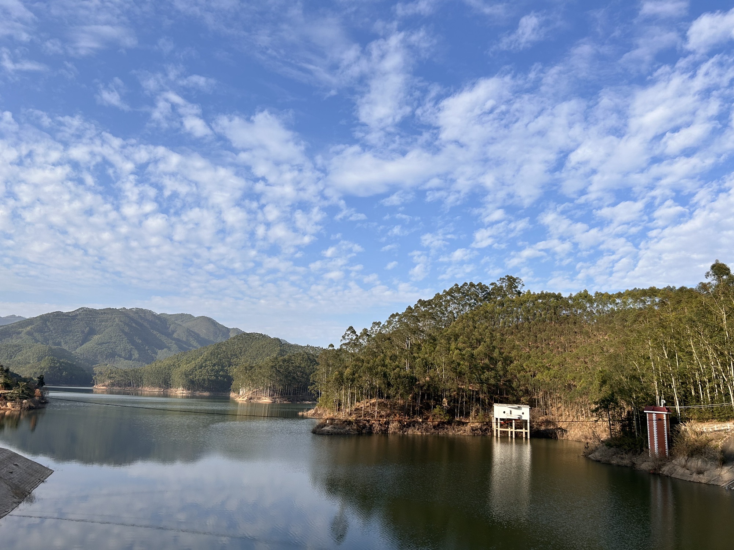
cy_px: 275
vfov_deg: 53.1
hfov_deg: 67.3
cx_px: 367
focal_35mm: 26
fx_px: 551
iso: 50
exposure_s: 1/3831
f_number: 1.5
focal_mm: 5.7
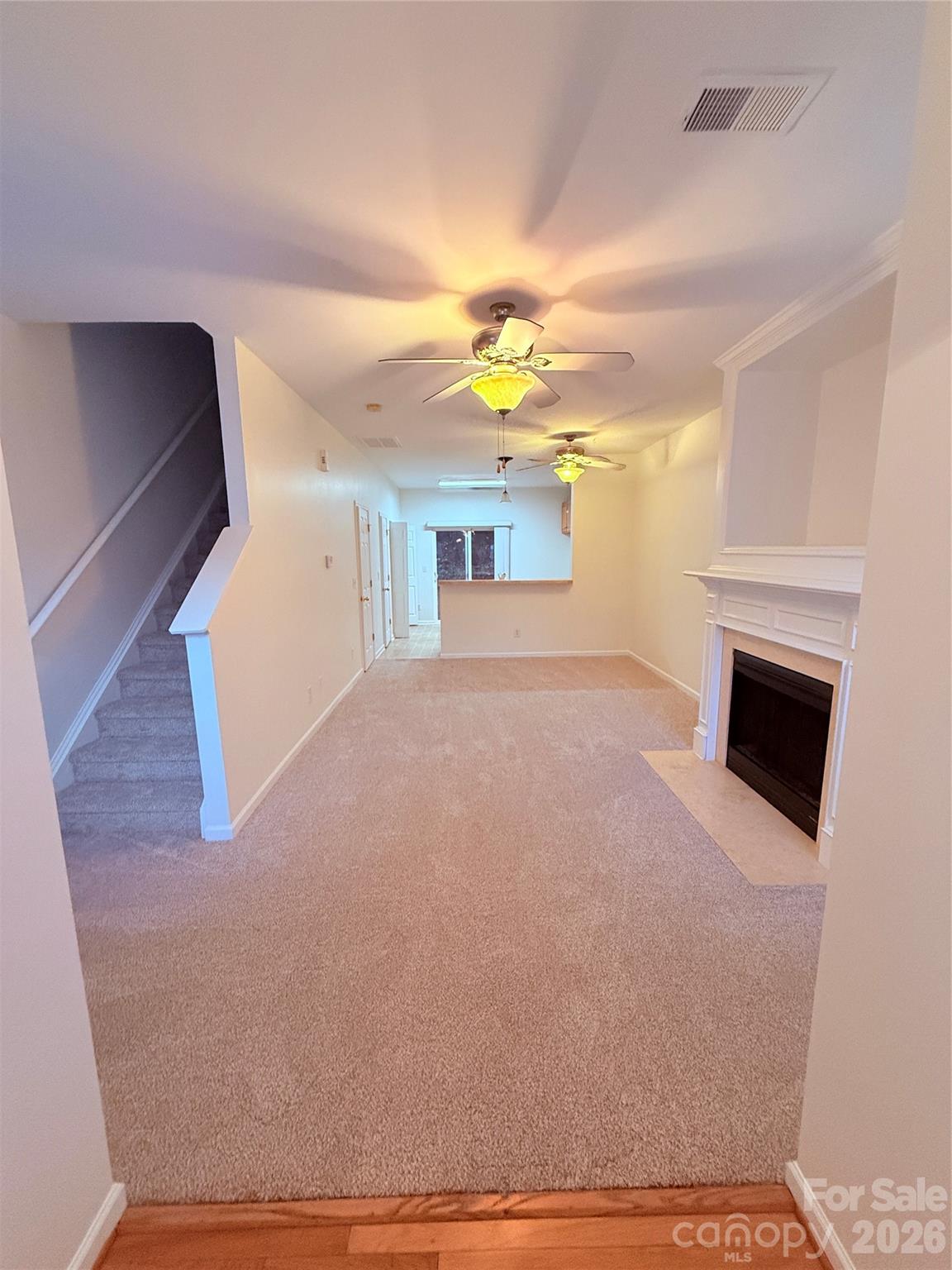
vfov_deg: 102.1
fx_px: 513
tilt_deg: -9.1
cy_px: 635
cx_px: 476
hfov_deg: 85.7
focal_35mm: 14
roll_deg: +1.3
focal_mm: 2.22
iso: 640
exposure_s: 1/120
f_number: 2.2
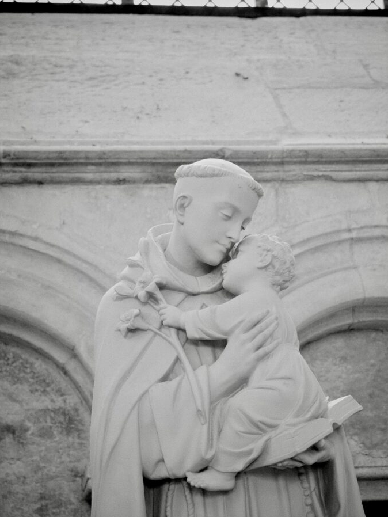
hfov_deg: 20.2
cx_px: 211
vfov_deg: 26.7
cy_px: 285
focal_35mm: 73
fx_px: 1090
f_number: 3.8
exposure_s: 1/80
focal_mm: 32
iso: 1250
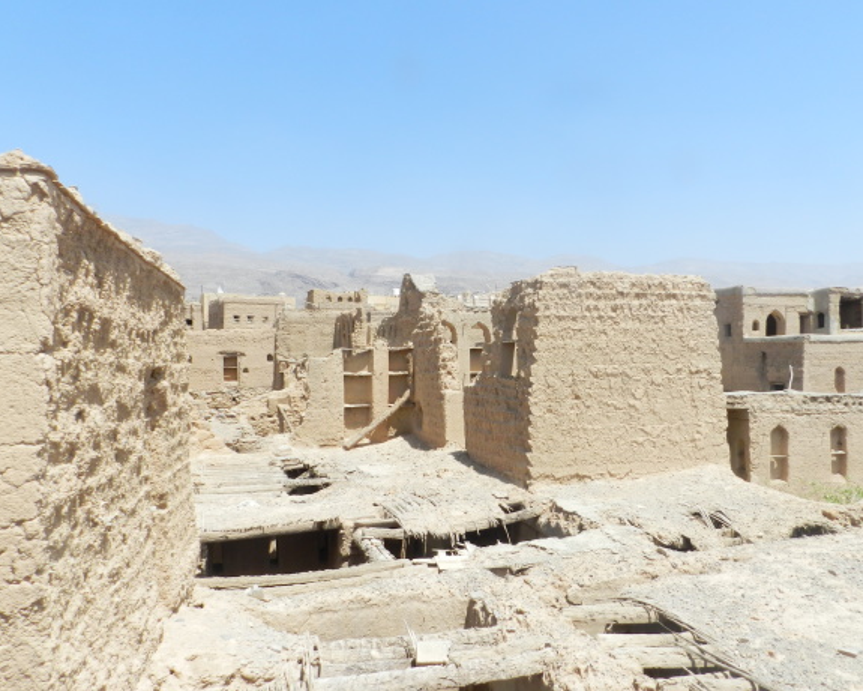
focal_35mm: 25
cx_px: 443
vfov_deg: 56.8
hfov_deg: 68.1
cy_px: 359
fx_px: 639
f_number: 4.5
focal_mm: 4
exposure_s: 1/800
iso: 160
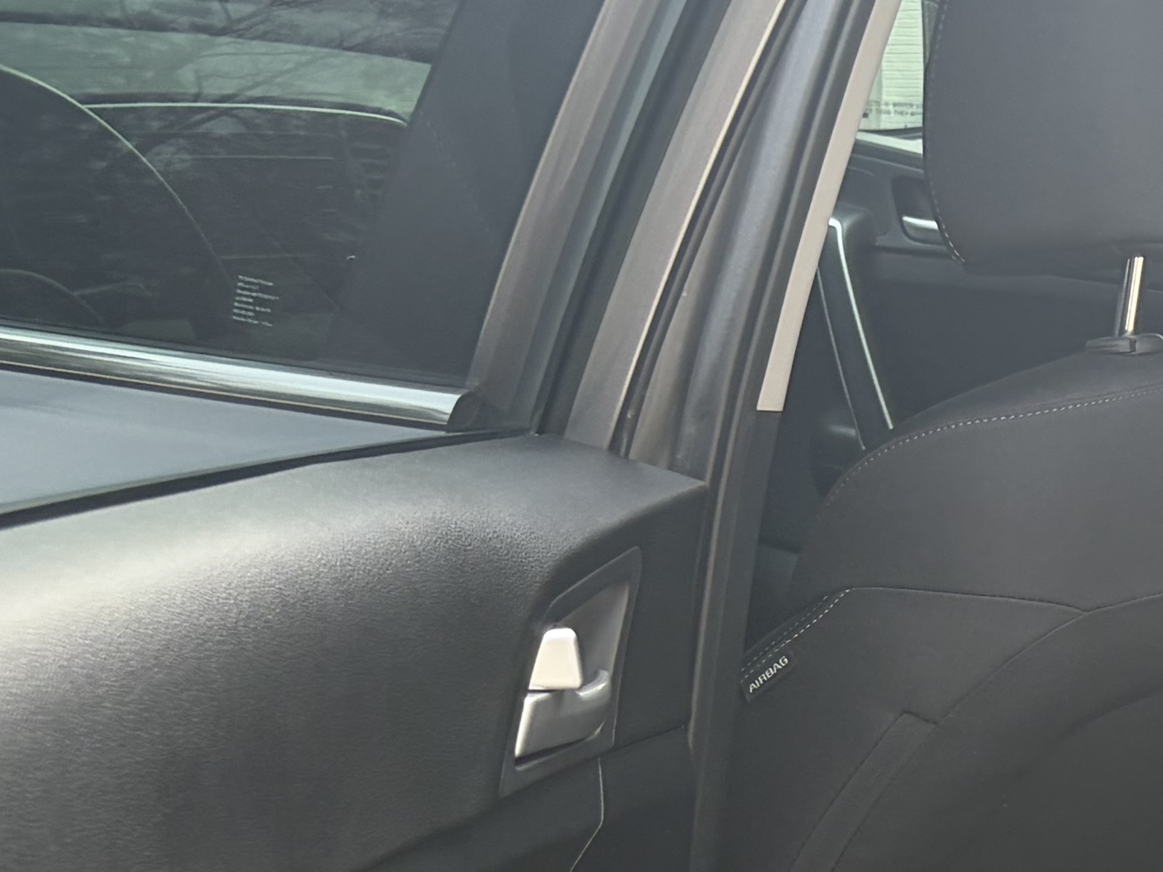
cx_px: 1489
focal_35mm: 95
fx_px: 3191
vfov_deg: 14.8
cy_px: 1165
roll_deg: -4.0
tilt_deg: -21.9
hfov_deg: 19.2
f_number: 1.6
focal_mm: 5.96
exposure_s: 1/227
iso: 50
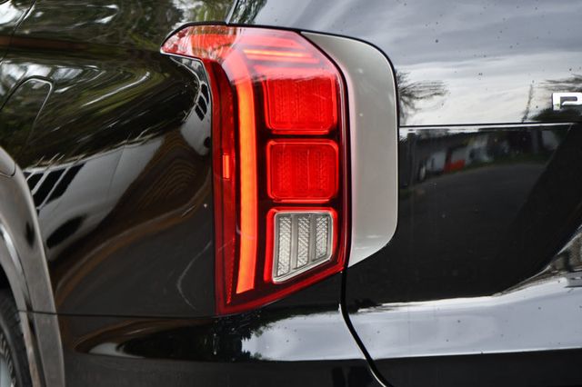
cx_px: 291
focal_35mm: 138
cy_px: 194
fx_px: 2230
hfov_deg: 14.9
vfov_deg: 9.9
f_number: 4.8
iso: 450
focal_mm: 92
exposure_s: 1/250
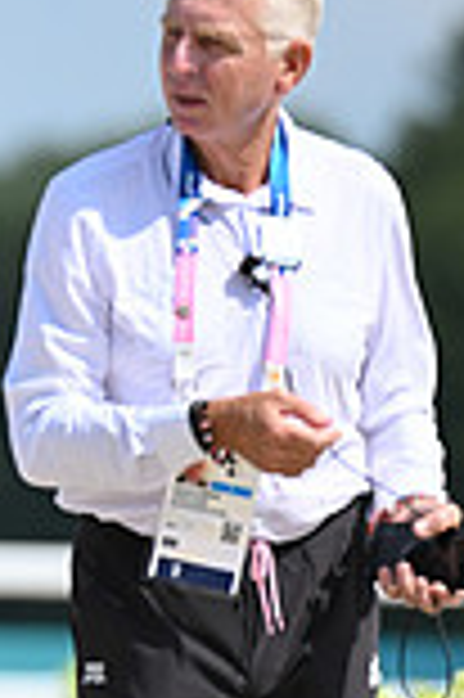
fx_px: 27629
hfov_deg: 1.0
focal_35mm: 1426
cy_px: 511
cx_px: -757
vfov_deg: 1.4
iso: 250
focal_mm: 380
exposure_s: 1/1250
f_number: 5.6
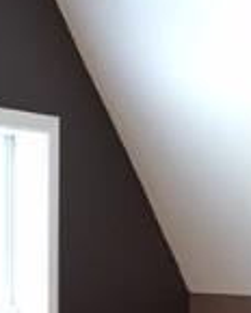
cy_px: 389
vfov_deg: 9.5
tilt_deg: -4.3
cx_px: 764
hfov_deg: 6.9
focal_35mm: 200
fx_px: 1857
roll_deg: -2.0
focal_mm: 4.15
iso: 50
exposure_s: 1/30
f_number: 2.2
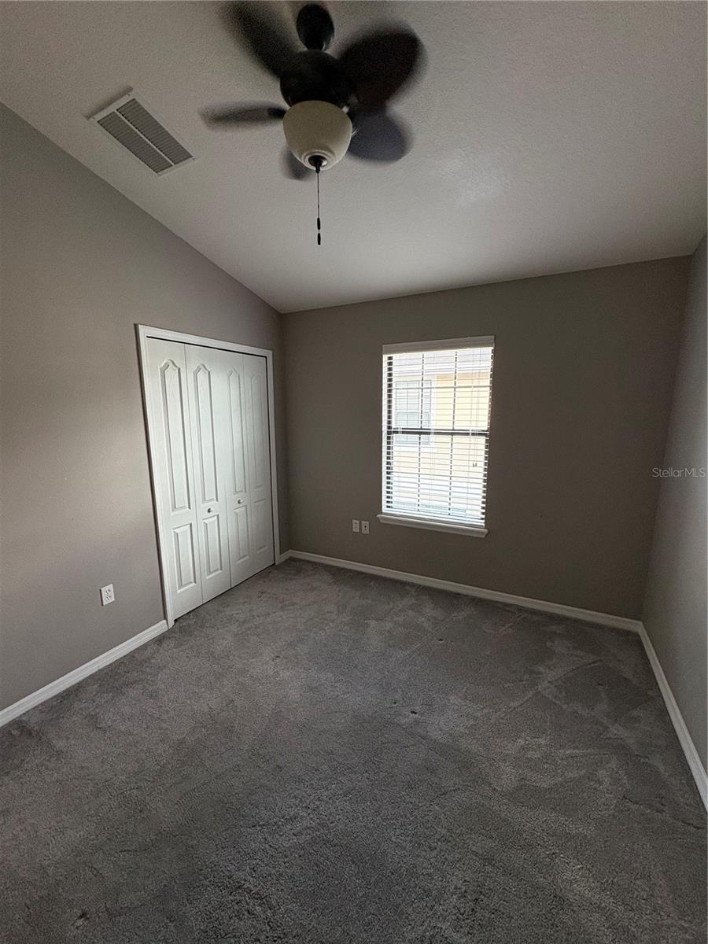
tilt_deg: -8.8
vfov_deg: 102.1
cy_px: 472
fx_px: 382
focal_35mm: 14
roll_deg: +0.3
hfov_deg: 85.7
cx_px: 354
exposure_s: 1/71
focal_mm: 2.22
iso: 250
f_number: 2.2
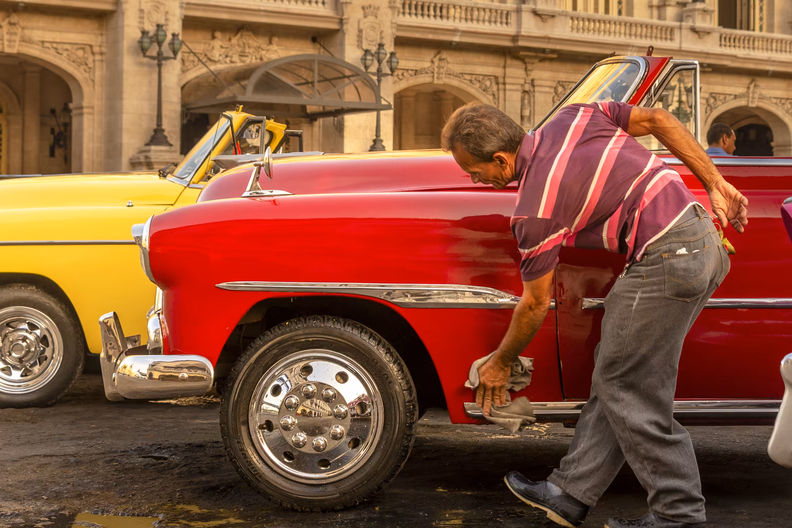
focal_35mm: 70
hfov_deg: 28.7
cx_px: 488
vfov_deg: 19.4
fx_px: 1540
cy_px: 185
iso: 250
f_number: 4.5
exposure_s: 1/250
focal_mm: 36
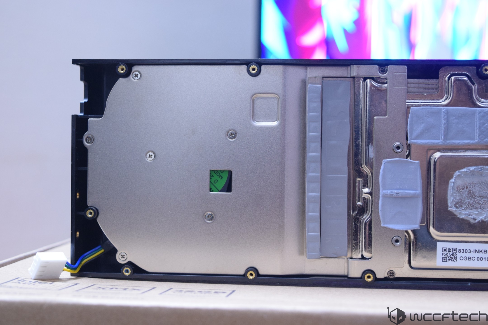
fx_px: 854
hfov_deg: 31.9
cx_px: 244
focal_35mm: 63
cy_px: 162
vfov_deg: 21.6
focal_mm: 42
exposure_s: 1/10
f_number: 5.6
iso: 1600
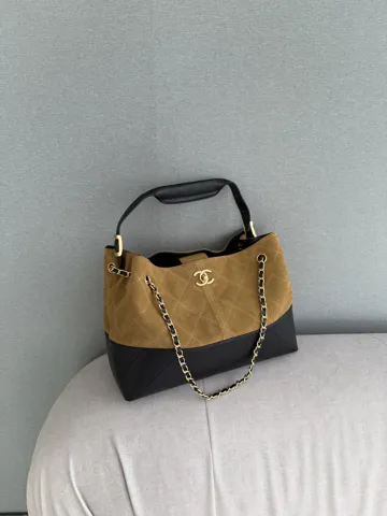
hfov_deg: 56.8
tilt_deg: -25.0
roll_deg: -0.4
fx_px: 358
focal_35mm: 24
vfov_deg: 71.6
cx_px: 194
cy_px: 258
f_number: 1.78
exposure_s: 1/121
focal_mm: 6.76
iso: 64
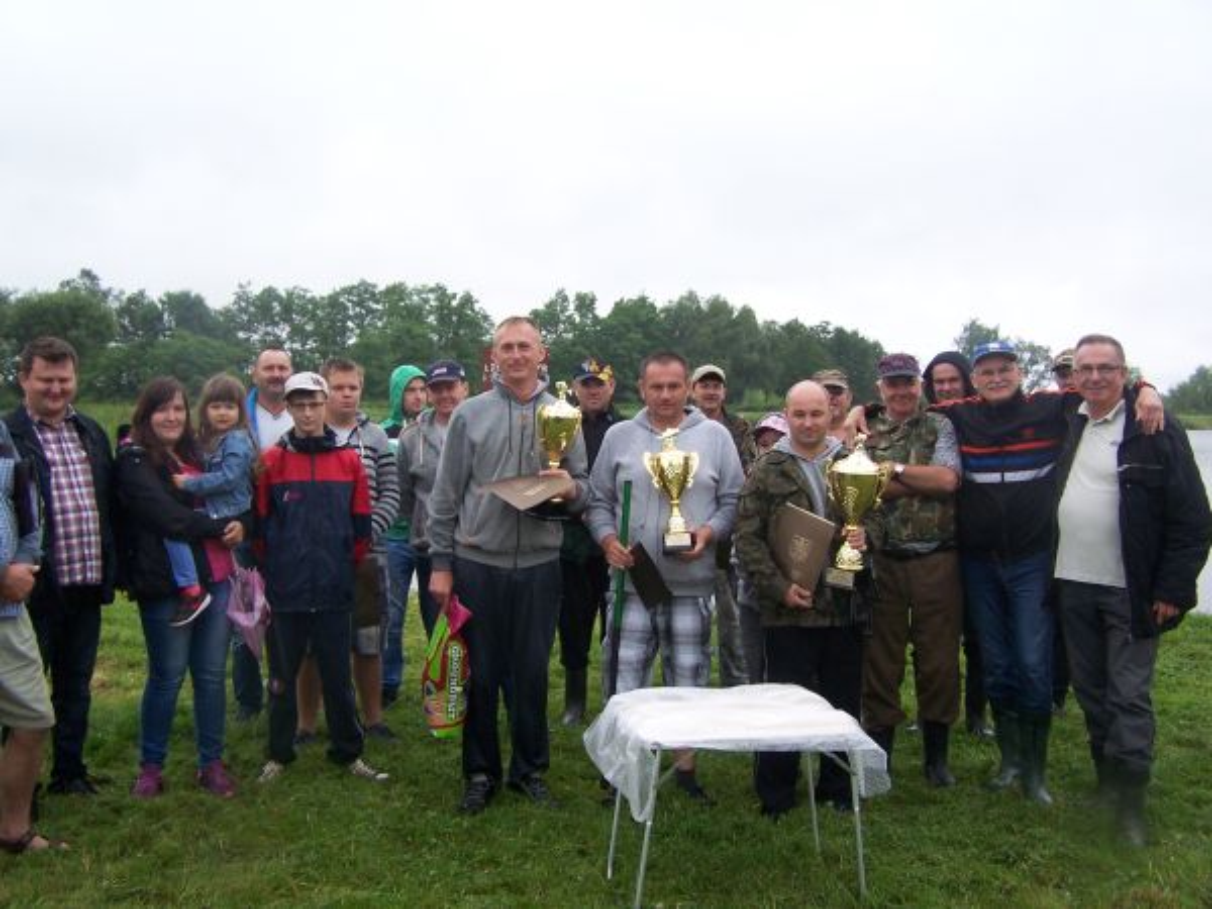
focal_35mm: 38
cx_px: 606
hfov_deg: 49.0
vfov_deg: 37.7
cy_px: 454
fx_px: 1330
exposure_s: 1/200
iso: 80
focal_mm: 6.3
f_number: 2.8
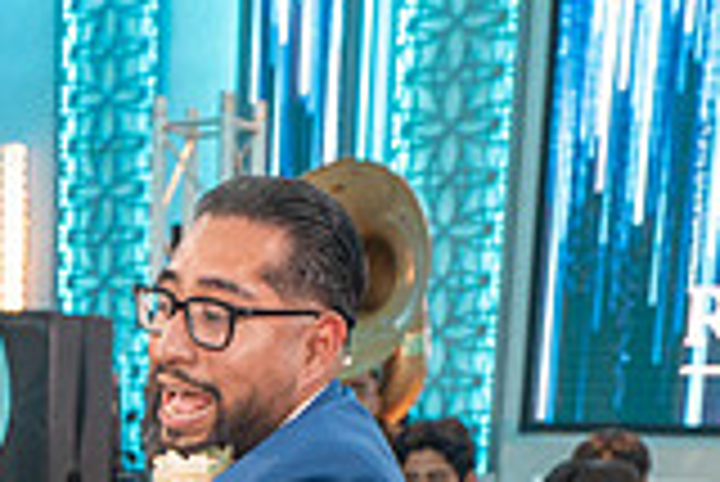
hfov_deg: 22.6
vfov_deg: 14.2
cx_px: 36
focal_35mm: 87
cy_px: 818
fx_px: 1742
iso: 1000
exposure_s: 1/200
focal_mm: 24
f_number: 3.5
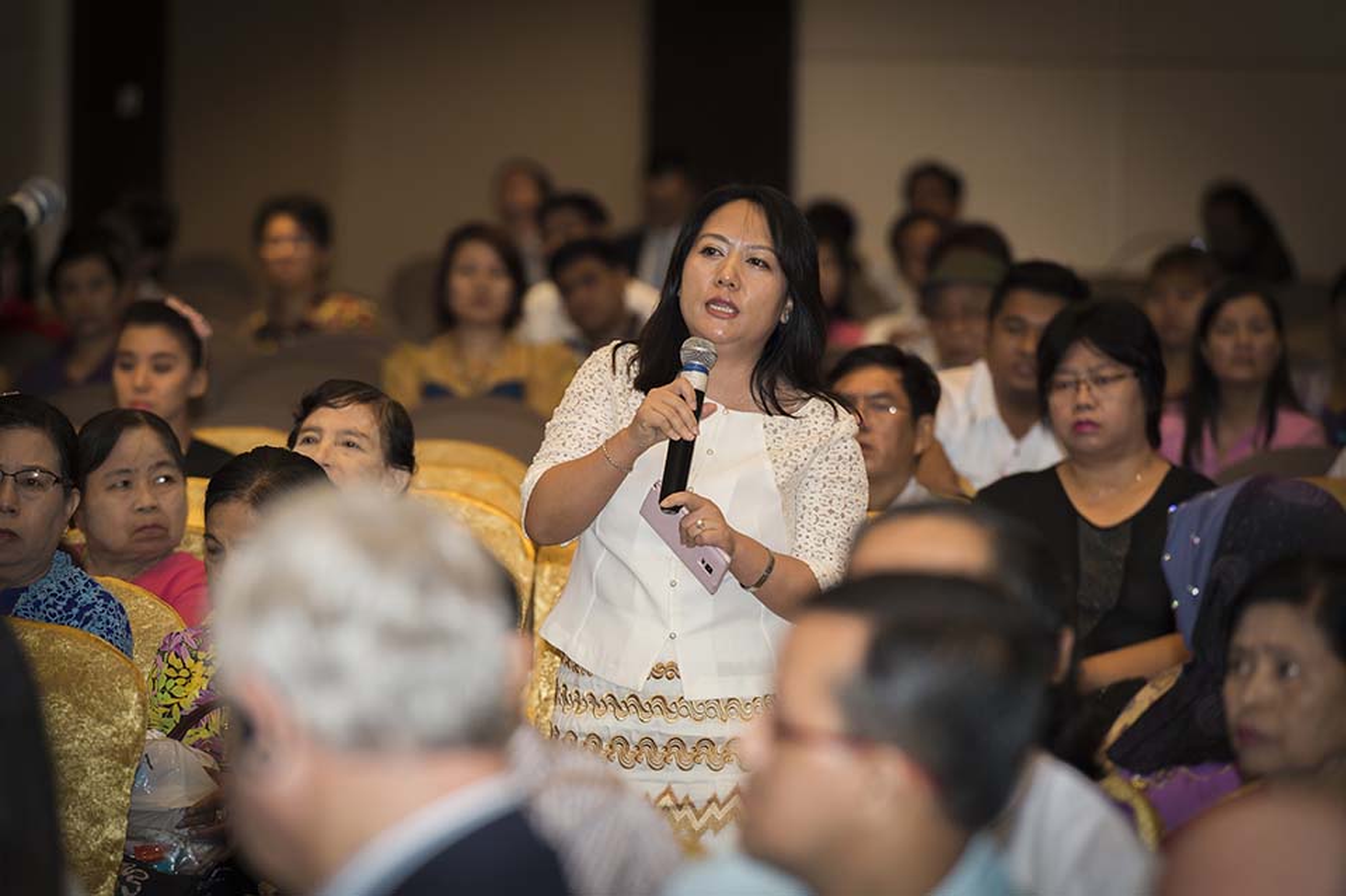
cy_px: 448
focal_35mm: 200
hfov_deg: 10.3
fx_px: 7474
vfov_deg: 6.9
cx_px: 673
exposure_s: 1/60
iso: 800
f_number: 5
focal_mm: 200
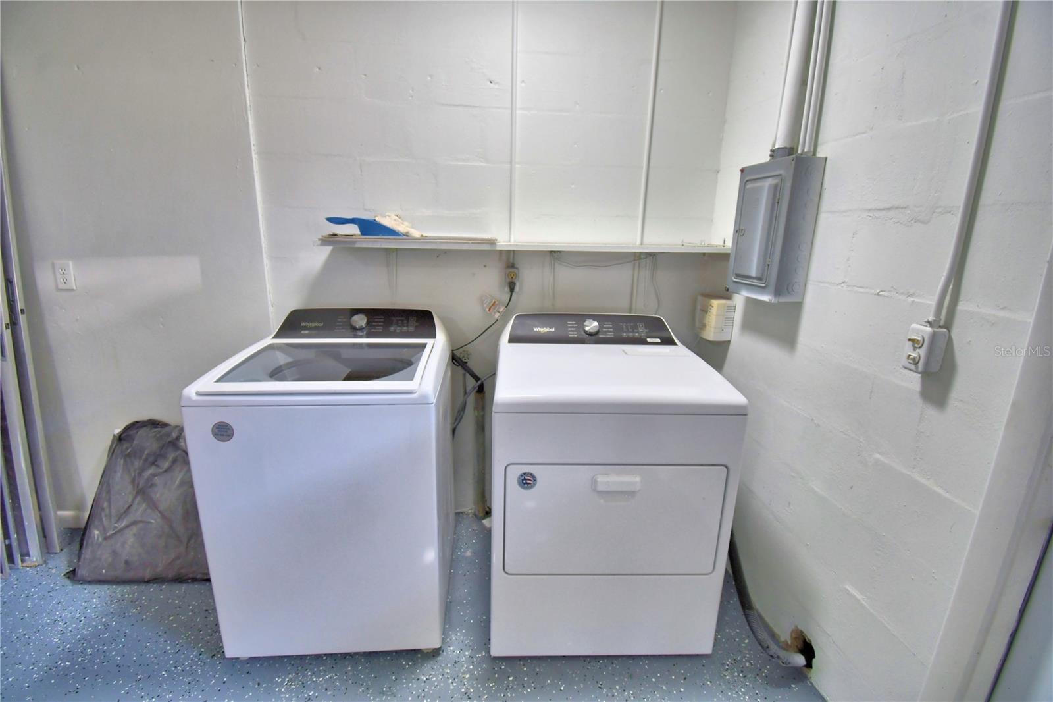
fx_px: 439
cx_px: 526
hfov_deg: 100.4
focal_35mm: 15
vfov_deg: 77.3
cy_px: 351
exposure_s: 1/80
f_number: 4.5
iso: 400
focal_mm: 10
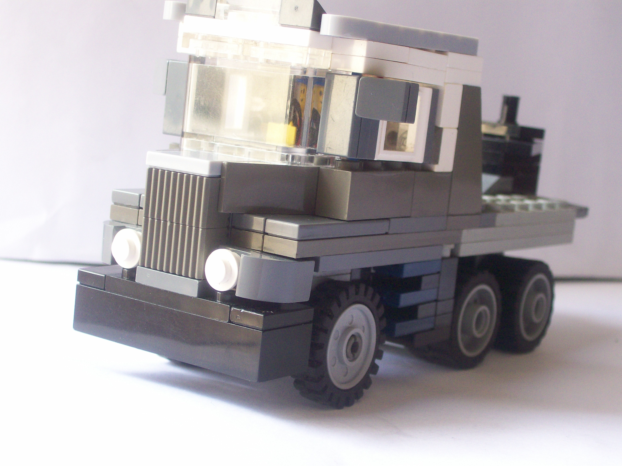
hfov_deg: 27.8
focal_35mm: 70
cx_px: 311
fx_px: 1258
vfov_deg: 21.0
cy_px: 233
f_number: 3.8
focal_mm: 11.6
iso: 160
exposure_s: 1/57.7
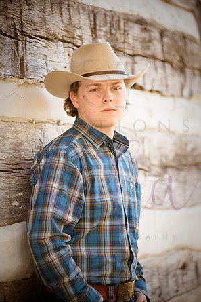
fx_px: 1439
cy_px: 150
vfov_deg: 11.9
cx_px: 100
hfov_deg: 8.0
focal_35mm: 172
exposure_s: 1/500
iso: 800
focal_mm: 170
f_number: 3.5
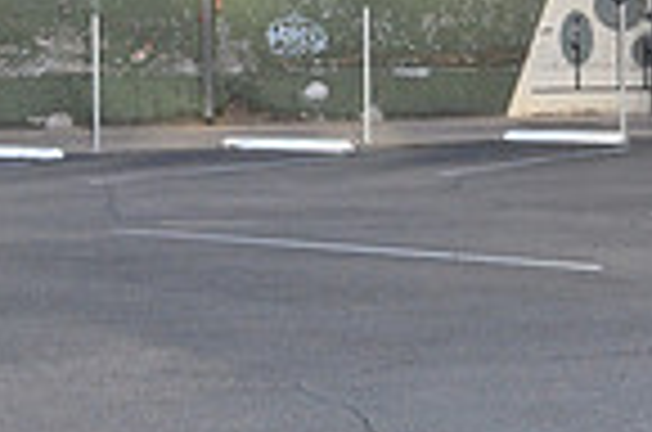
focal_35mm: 84
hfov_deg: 24.0
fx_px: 1518
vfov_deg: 16.0
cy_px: 61
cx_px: 171
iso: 200
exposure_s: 1/25
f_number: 22
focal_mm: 14
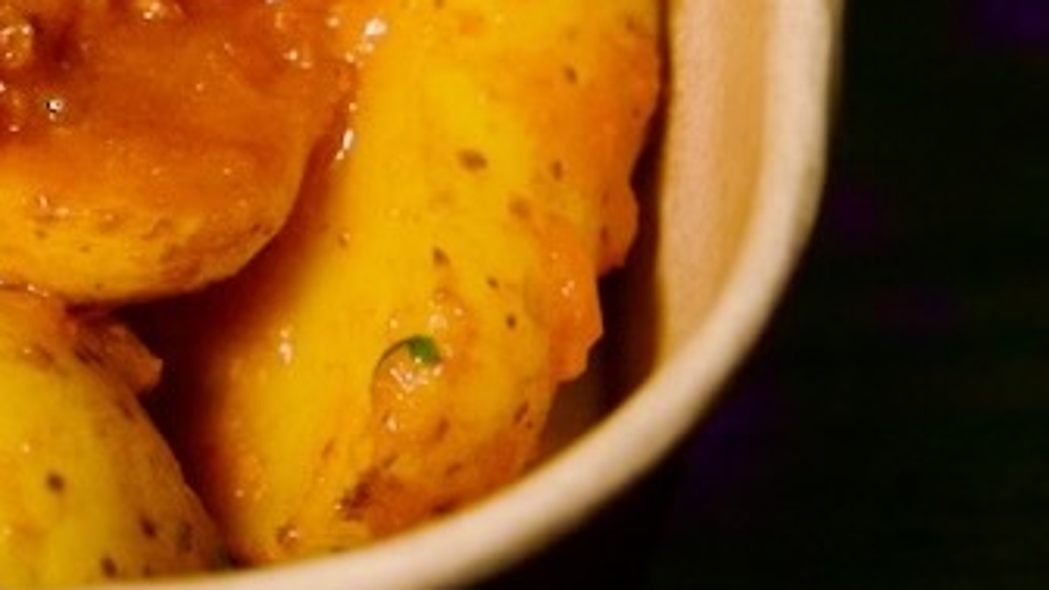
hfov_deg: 7.2
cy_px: 2
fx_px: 8206
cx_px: -450
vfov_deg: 4.1
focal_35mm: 295
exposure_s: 1/250
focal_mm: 65
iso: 2000
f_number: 4
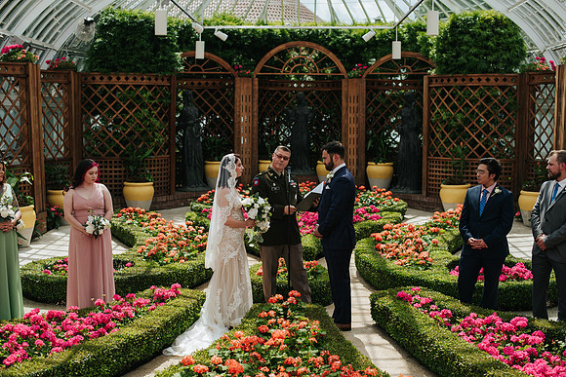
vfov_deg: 26.4
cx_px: 283
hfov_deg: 38.8
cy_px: 188
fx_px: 804
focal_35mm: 51
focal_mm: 50
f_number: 3.5
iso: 125
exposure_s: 1/1000
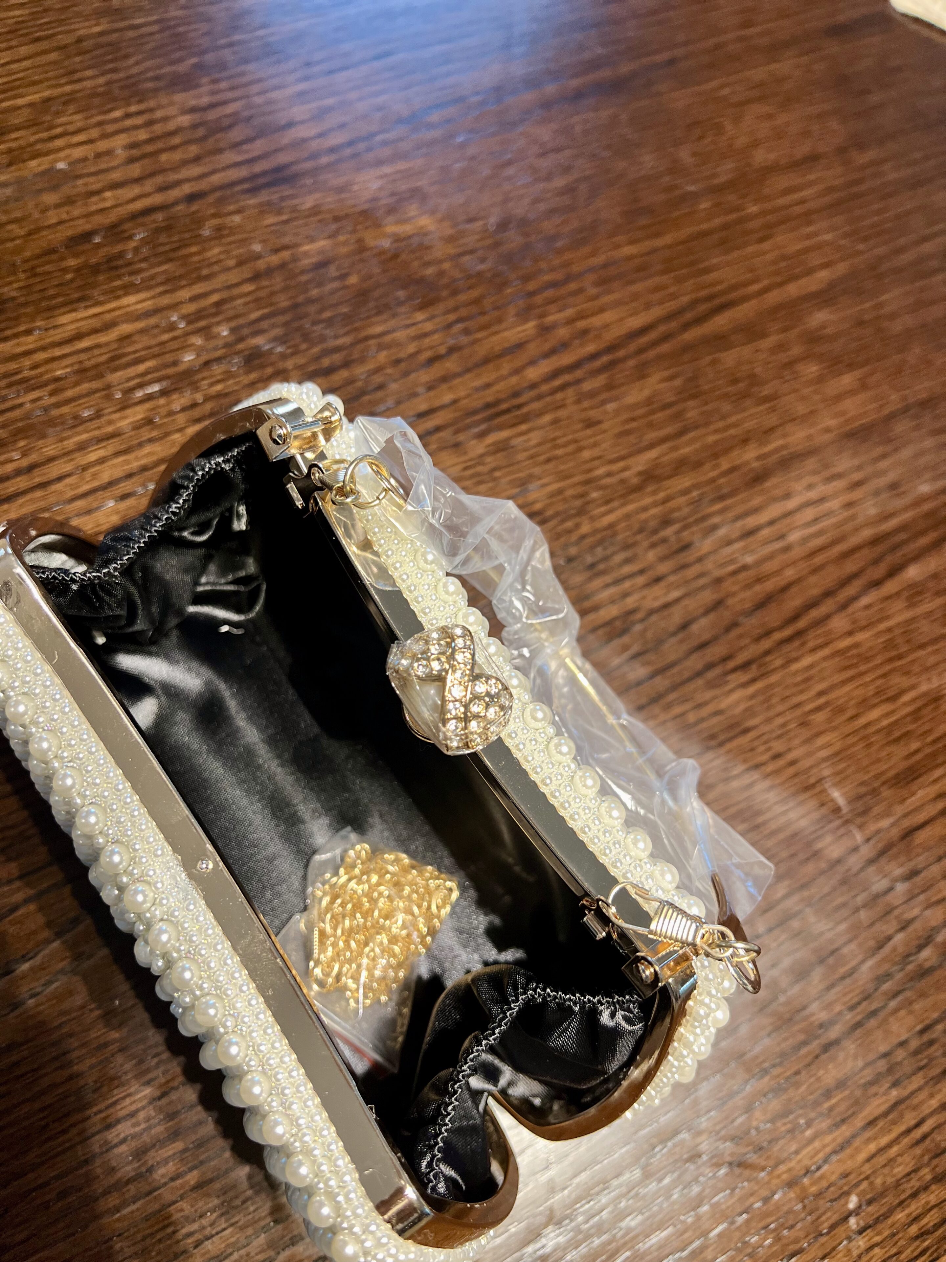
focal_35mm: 26
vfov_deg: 67.3
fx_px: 947
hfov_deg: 53.1
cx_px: 473
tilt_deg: -69.1
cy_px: 631
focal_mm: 5.7
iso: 200
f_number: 1.5
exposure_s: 1/60
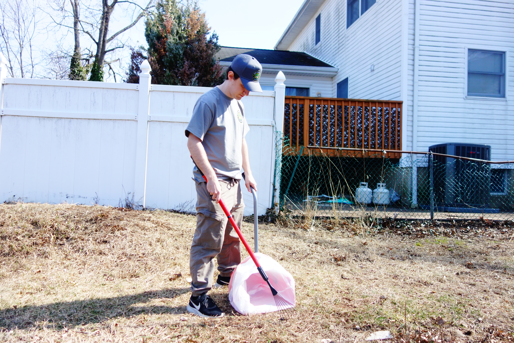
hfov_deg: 65.5
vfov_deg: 46.4
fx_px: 400
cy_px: 172
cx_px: 257
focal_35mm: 28
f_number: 1.8
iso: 125
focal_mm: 10.4
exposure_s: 1/2000
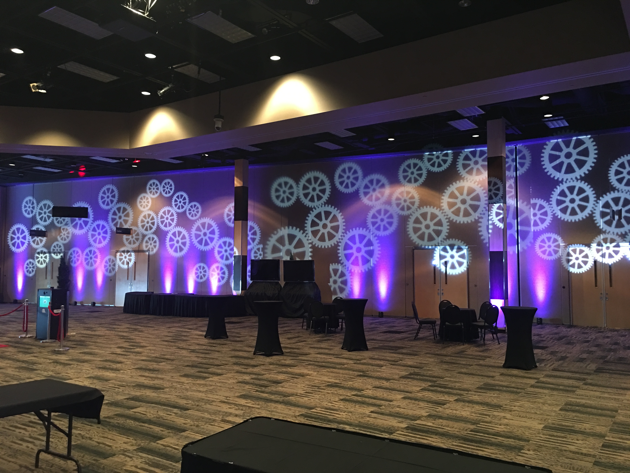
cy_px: 236
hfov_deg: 61.7
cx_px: 315
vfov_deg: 48.2
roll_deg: -1.3
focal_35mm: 29
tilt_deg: +3.5
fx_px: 528
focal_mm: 4.15
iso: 64
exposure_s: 1/4
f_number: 2.2
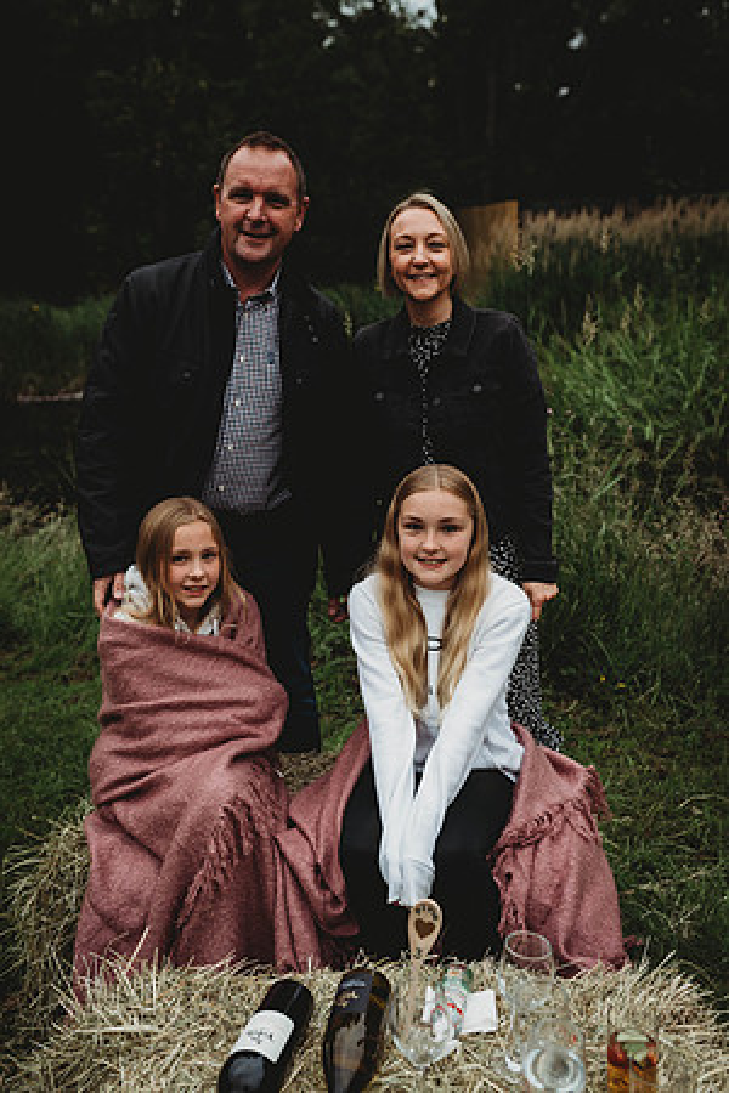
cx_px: 364
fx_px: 1063
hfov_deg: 37.9
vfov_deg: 54.4
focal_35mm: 35
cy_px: 546
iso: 360
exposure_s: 1/160
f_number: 4
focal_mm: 35
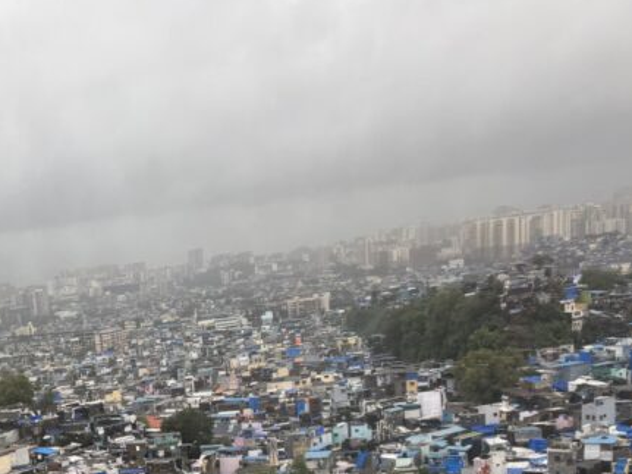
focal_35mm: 57
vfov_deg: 23.6
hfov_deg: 31.9
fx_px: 1040
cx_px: 43
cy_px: 556
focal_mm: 6.76
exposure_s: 1/551
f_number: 1.78
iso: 80
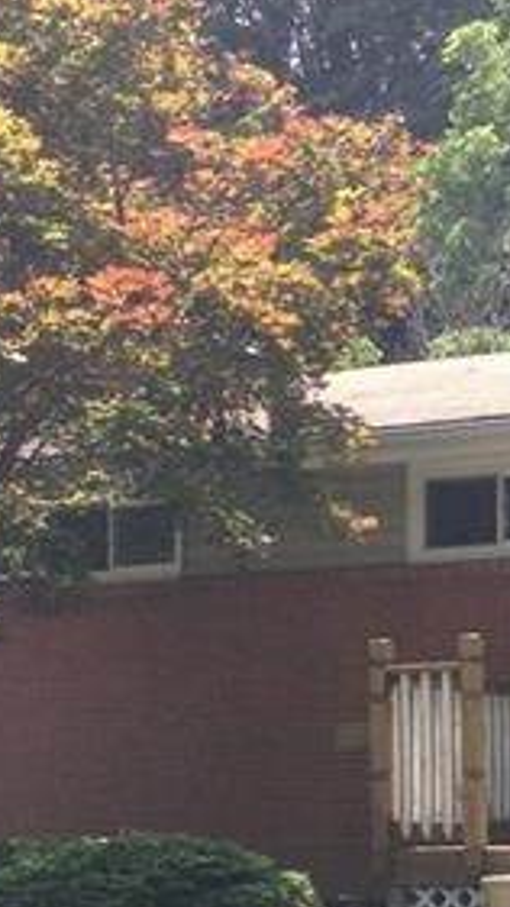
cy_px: 804
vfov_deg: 21.3
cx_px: 670
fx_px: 2357
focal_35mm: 98
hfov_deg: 12.0
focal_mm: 3.3
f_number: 2.4
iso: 25
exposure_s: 1/349
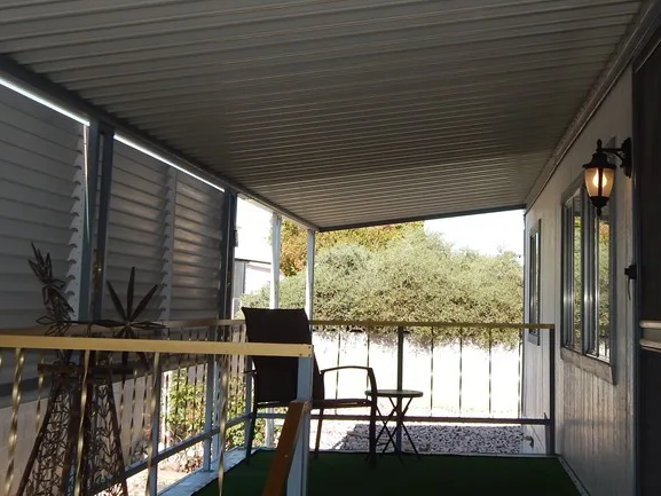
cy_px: 175
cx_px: 399
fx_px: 1050
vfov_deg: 26.5
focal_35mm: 55
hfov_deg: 34.8
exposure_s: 1/640
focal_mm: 5.6
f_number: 3.2
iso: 125
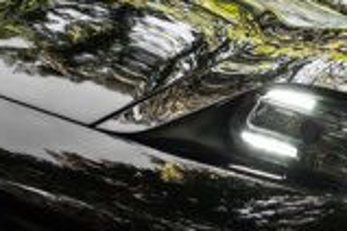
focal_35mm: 177
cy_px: 226
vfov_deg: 7.7
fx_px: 1706
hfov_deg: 11.5
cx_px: 323
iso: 640
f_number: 4.5
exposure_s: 1/800
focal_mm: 44
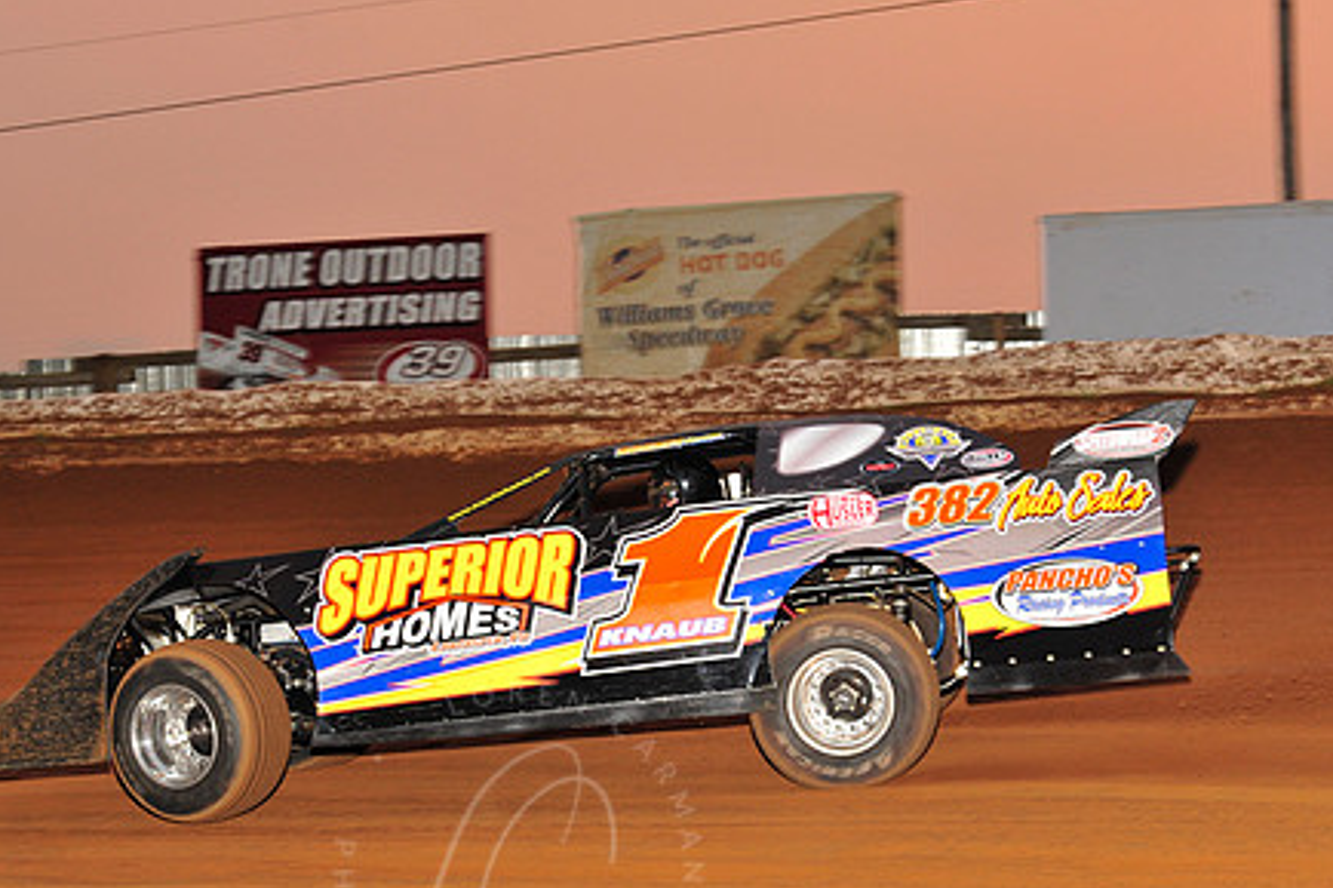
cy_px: 584
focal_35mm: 107
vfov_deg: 12.8
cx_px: 516
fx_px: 3960
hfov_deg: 19.1
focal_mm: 80
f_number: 7.1
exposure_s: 1/320
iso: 1250
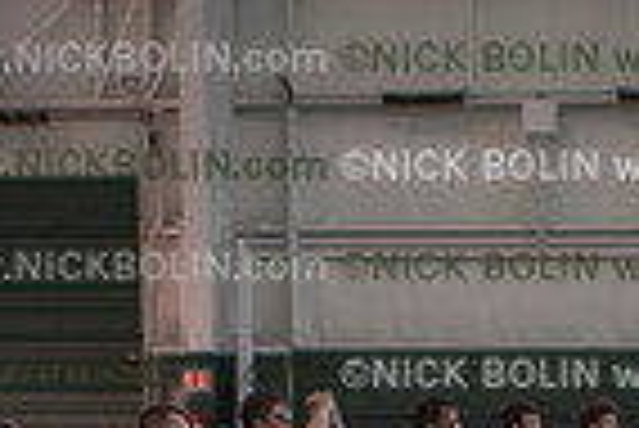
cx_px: 684
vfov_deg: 4.8
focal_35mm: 286
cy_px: 687
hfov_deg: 7.2
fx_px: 5082
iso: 640
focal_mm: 70
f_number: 3.2
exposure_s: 1/320
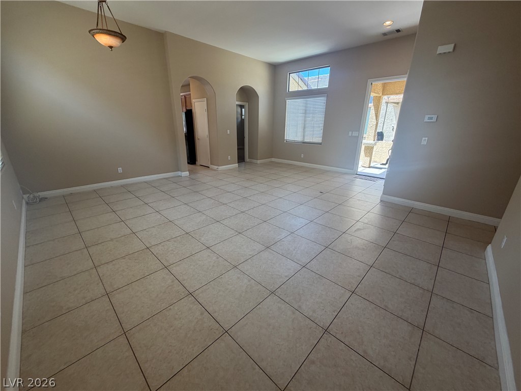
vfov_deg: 85.7
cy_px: 196
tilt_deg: -19.2
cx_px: 260
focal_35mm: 14
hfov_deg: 102.1
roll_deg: -1.6
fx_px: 211
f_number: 2.2
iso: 100
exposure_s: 1/120
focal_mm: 2.22
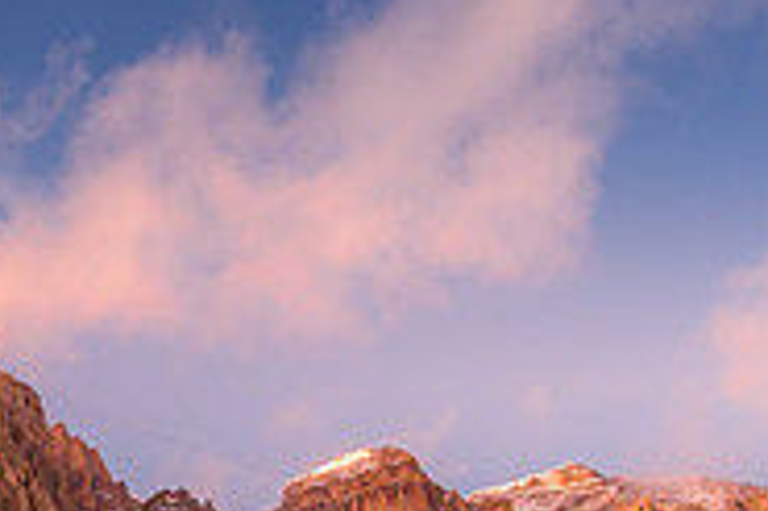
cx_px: -216
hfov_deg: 17.1
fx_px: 2408
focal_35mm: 113
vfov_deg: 11.9
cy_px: 592
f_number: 5
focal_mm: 24
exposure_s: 1/80
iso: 100
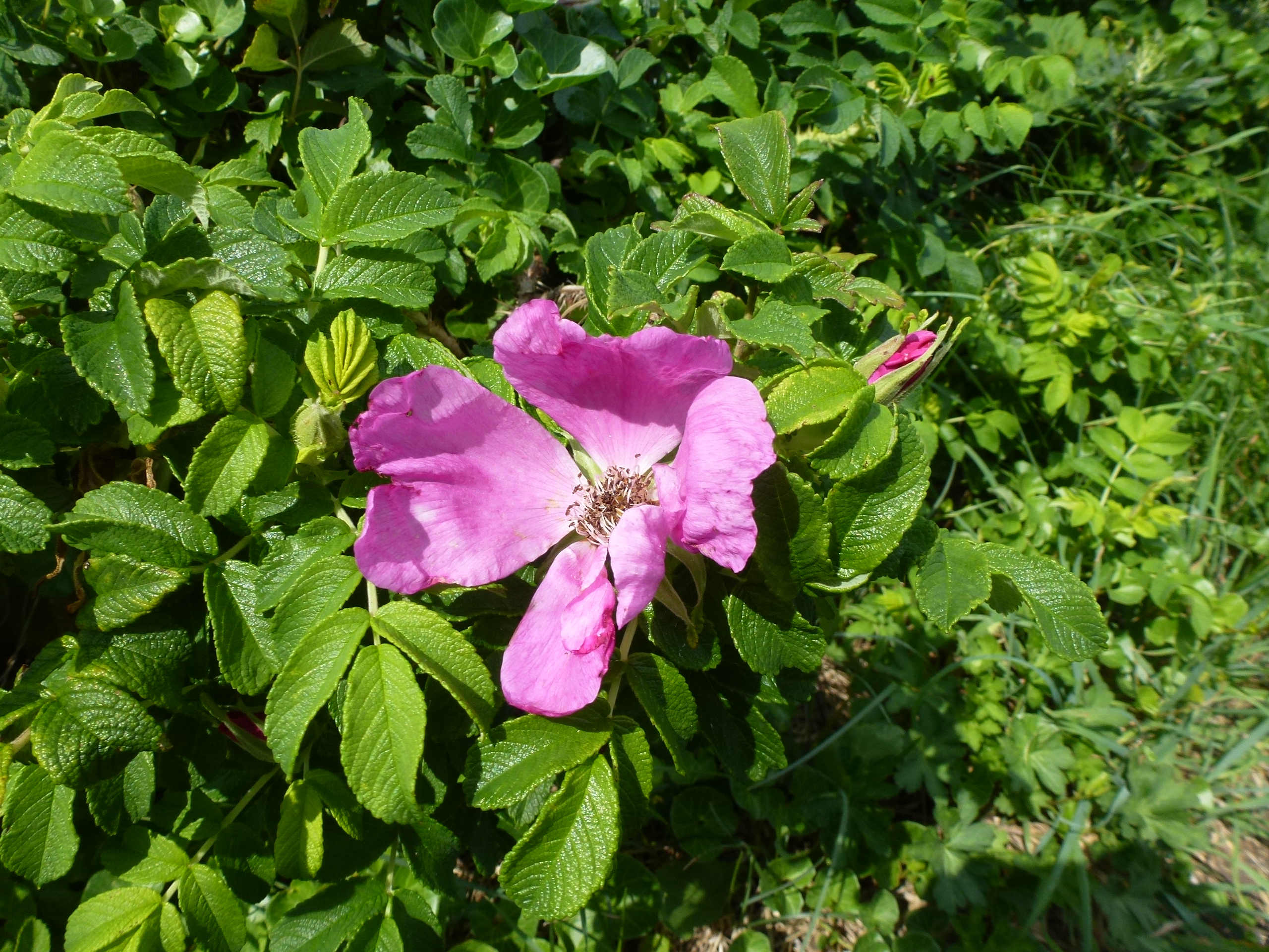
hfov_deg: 71.6
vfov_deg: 56.8
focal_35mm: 24
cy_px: 476
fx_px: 880
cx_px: 634
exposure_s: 1/640
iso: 100
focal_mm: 4.3
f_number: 4
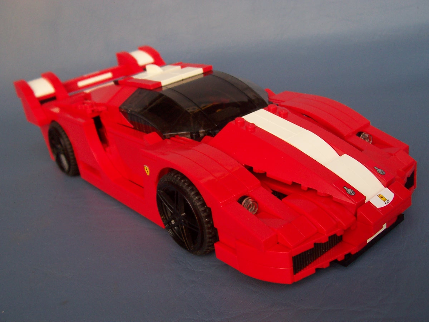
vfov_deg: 38.7
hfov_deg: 50.1
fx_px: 459
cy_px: 161
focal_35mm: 37
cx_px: 214
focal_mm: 5.6
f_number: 2.8
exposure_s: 1/45
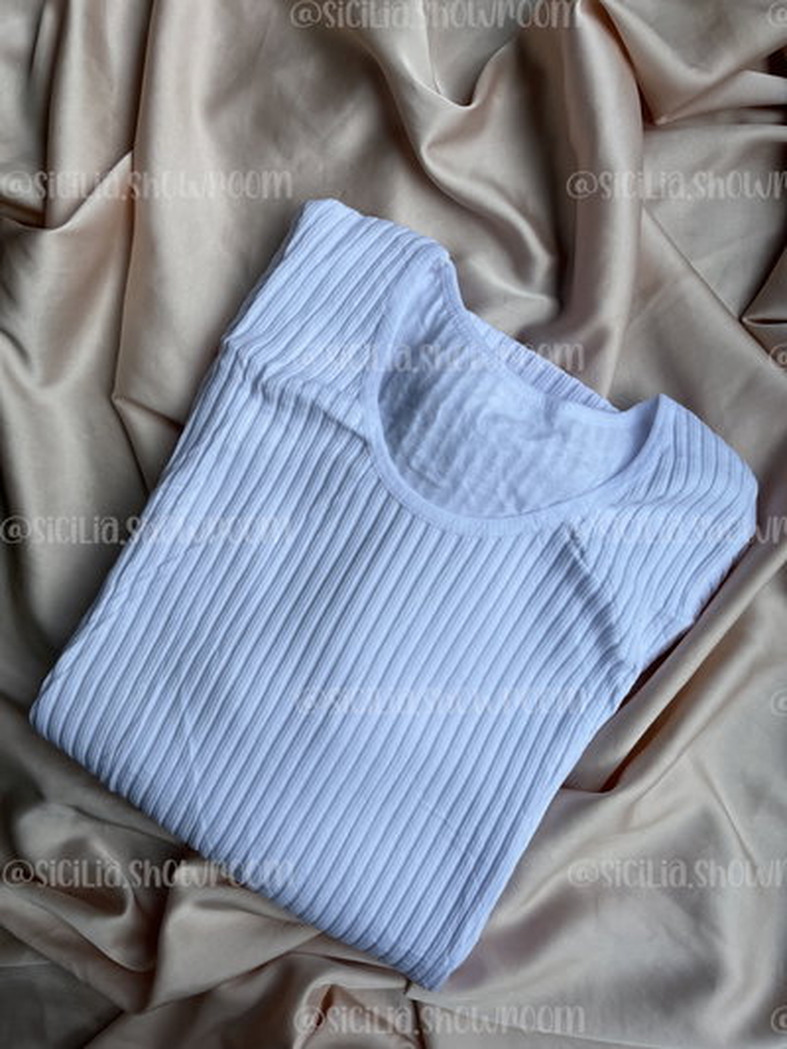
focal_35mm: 26
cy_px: 524
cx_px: 394
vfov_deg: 67.3
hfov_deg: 53.1
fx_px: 788
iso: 50
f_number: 1.6
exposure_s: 1/621
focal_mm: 5.1
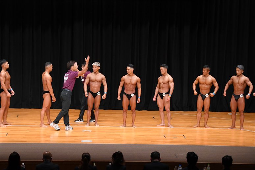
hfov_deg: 16.7
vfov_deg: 11.1
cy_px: 85
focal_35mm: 123
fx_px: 871
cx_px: 128
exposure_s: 1/400
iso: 4000
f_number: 5.6
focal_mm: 82
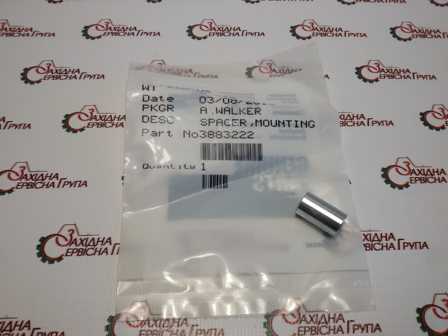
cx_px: 224
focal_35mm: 31
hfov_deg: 58.4
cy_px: 168
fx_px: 401
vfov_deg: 45.4
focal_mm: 2.93
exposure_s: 1/100
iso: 40
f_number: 2.4
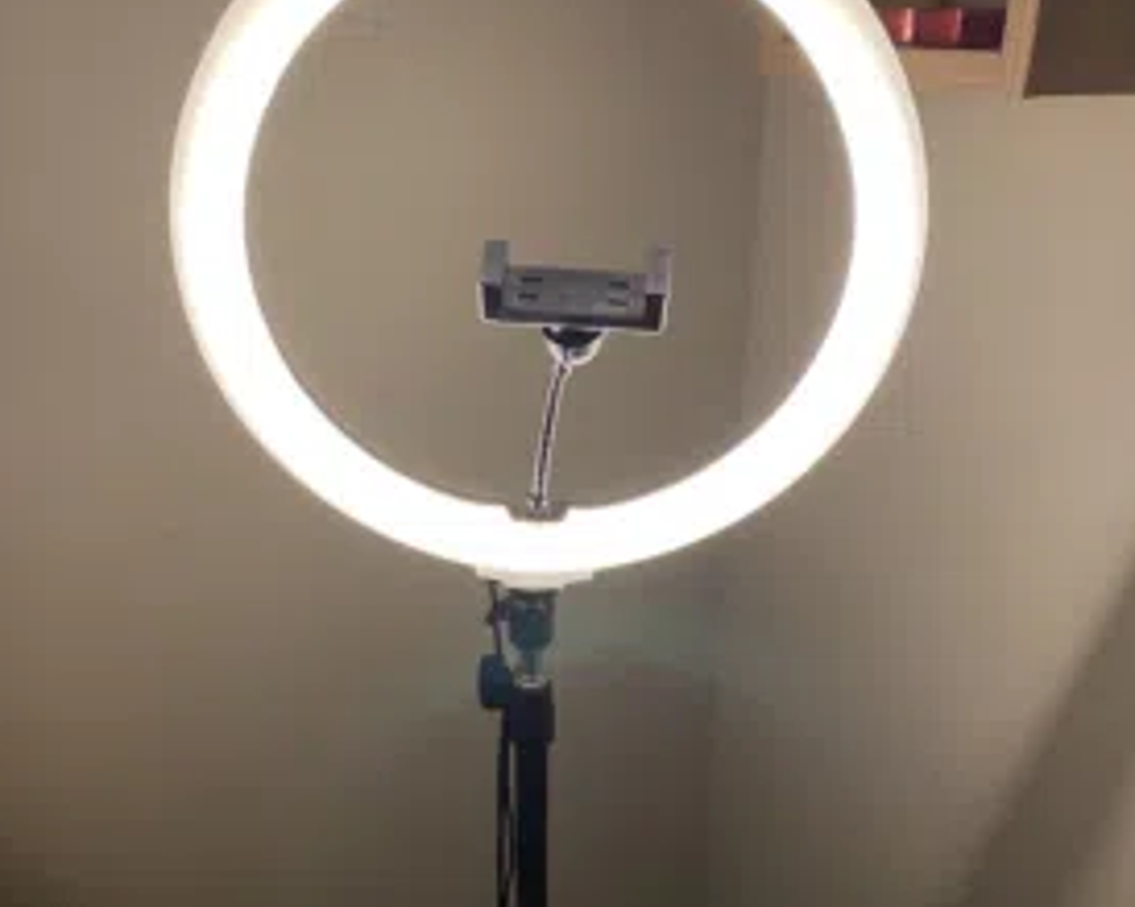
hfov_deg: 49.1
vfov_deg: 39.6
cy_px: 605
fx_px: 1242
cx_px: 551
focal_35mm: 37
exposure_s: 1/82
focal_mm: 4.25
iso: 125
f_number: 1.8
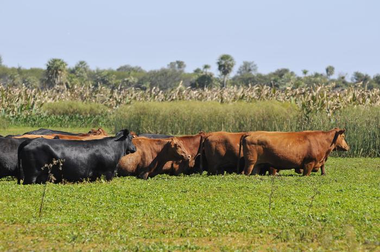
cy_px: 126
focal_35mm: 300
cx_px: 190
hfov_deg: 6.9
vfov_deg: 4.6
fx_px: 3161
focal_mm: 200
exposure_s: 1/320
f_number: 6.3
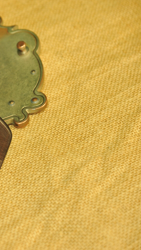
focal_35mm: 190
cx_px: -41
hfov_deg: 6.3
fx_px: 1263
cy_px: 125
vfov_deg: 11.3
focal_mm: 120
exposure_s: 1/60
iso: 1250
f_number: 5
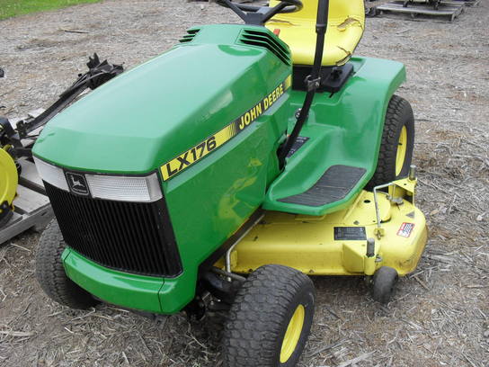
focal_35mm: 35
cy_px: 184
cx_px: 244
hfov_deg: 52.6
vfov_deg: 40.7
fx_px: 494
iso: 100
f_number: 3.2
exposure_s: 1/90
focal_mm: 6.3
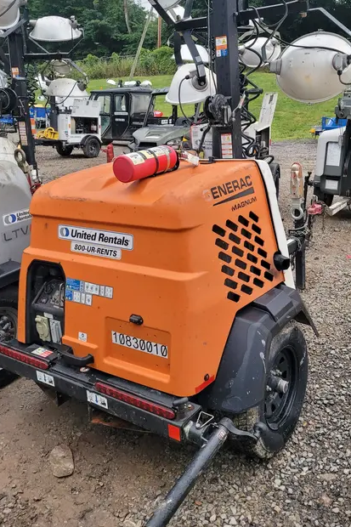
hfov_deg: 41.0
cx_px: 204
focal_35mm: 32
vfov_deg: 58.4
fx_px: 468
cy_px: 220
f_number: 1.8
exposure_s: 1/120
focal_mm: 5.4
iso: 250
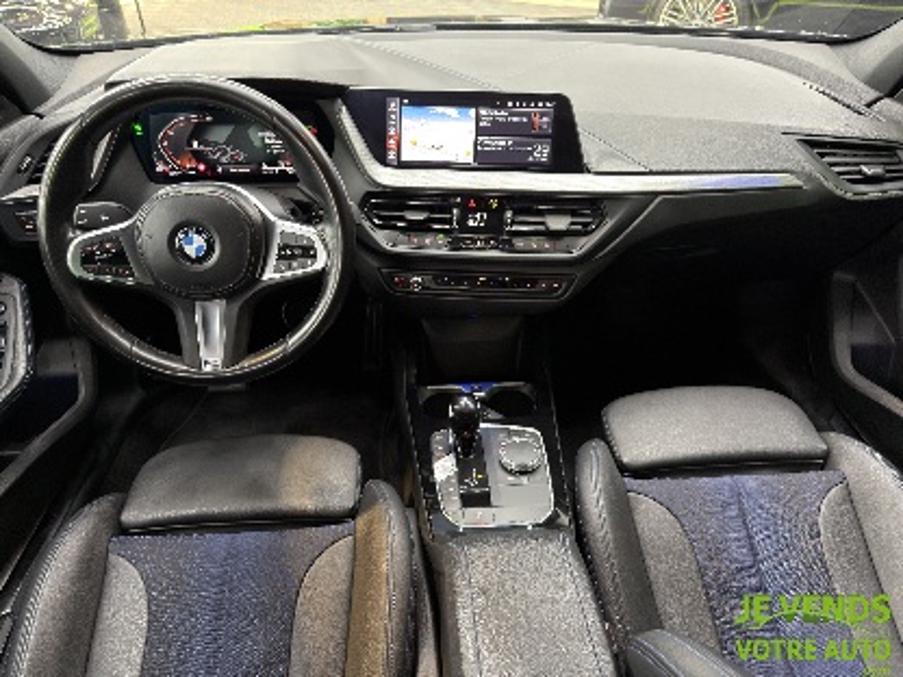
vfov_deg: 56.8
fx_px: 626
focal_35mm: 24
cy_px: 338
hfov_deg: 71.6
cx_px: 452
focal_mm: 6.76
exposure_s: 1/29
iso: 640
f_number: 1.78
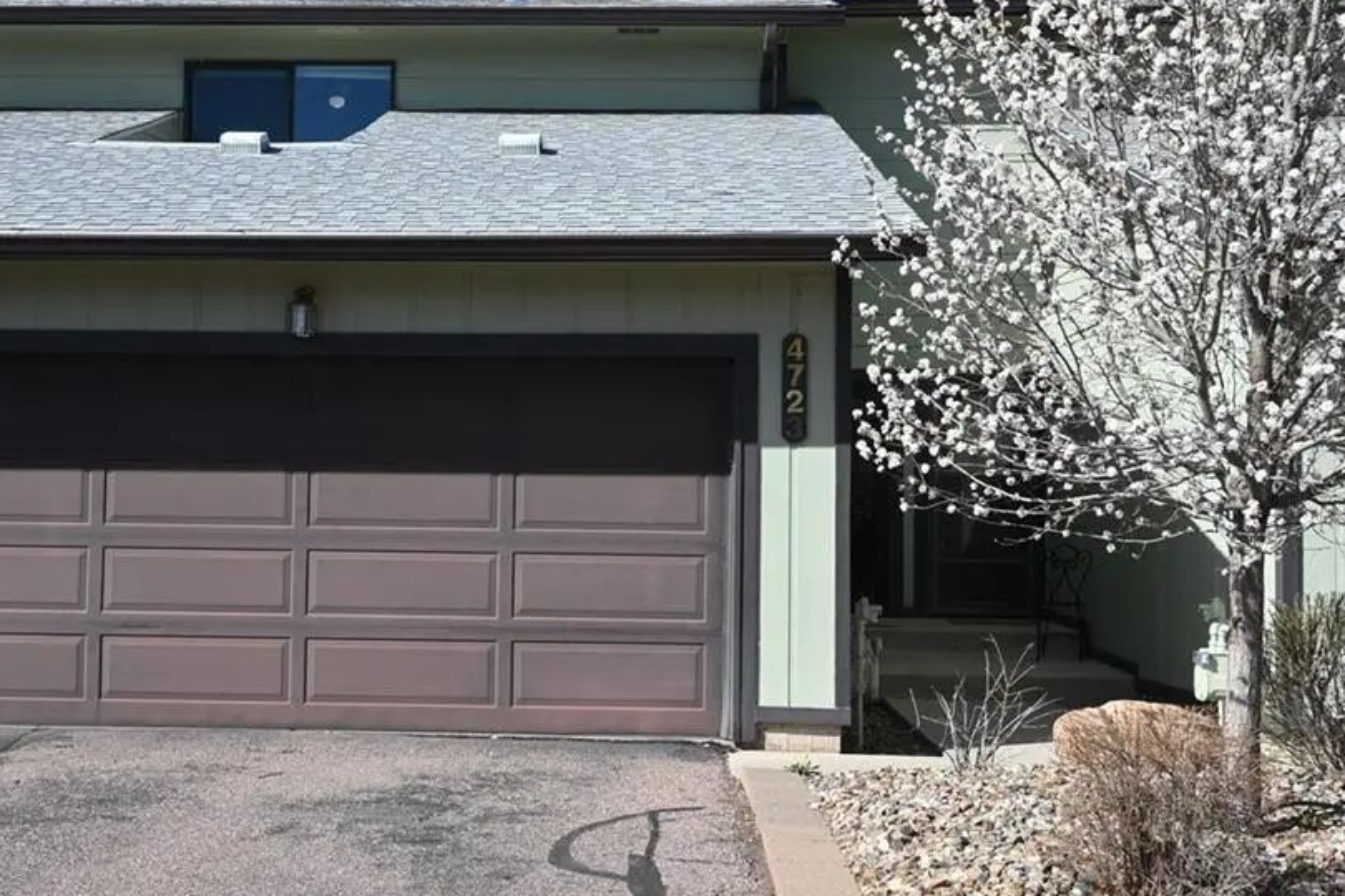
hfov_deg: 41.0
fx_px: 1793
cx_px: 586
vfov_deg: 28.1
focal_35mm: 48
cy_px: 425
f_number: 7.1
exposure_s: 1/400
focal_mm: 16
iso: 100
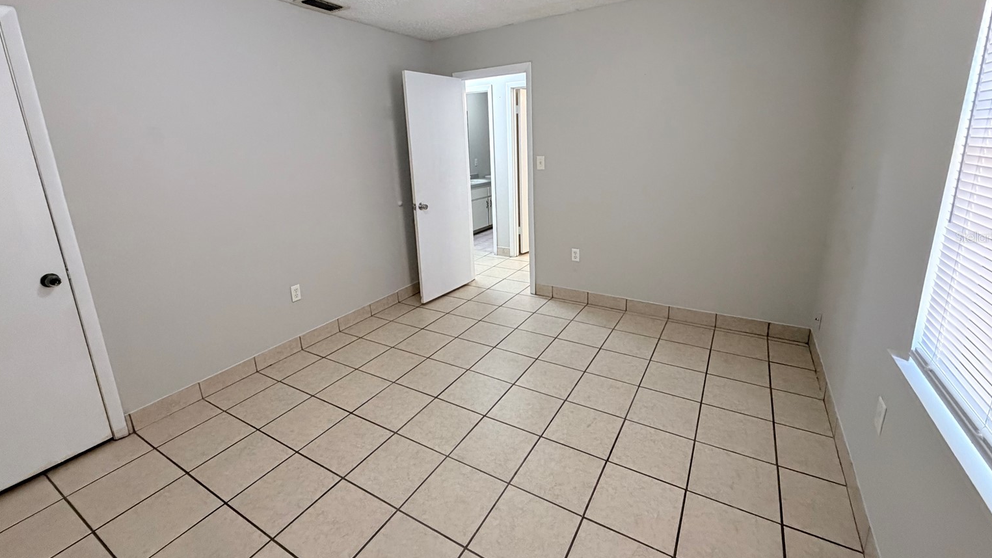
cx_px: 497
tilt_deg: -13.1
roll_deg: +3.2
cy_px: 237
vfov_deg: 66.7
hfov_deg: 99.4
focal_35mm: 16
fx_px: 421
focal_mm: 2.22
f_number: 2.2
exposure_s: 1/60
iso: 640
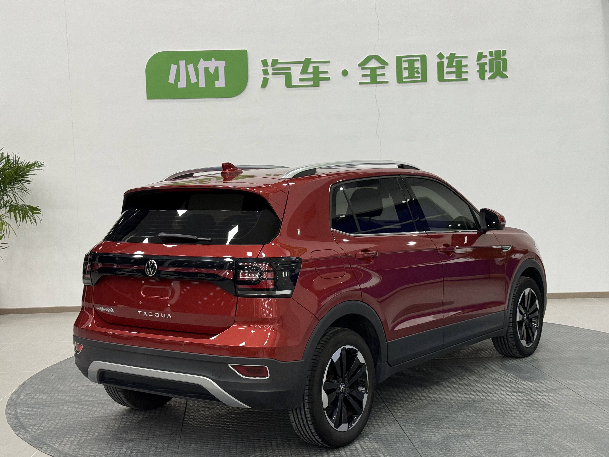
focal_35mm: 48
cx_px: 304
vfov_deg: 30.3
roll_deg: +0.9
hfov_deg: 39.7
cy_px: 228
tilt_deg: -3.6
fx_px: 844
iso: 80
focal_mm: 6.76
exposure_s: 1/50
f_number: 1.78
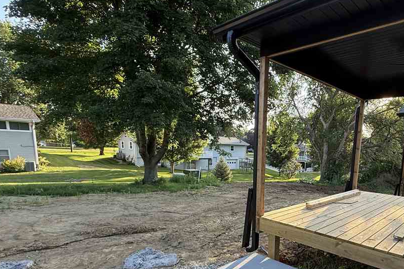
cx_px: 272
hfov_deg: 73.6
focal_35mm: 23
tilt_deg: -8.8
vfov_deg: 53.2
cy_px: 194
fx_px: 258
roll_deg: -2.6
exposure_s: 1/240
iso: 64
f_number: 2.2
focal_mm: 2.22
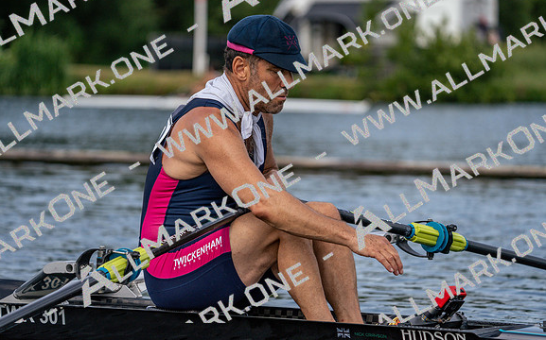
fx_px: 3599
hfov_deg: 8.7
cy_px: 161
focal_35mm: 242
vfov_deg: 5.4
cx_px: 273
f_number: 5.6
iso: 400
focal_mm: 236
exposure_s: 1/1600
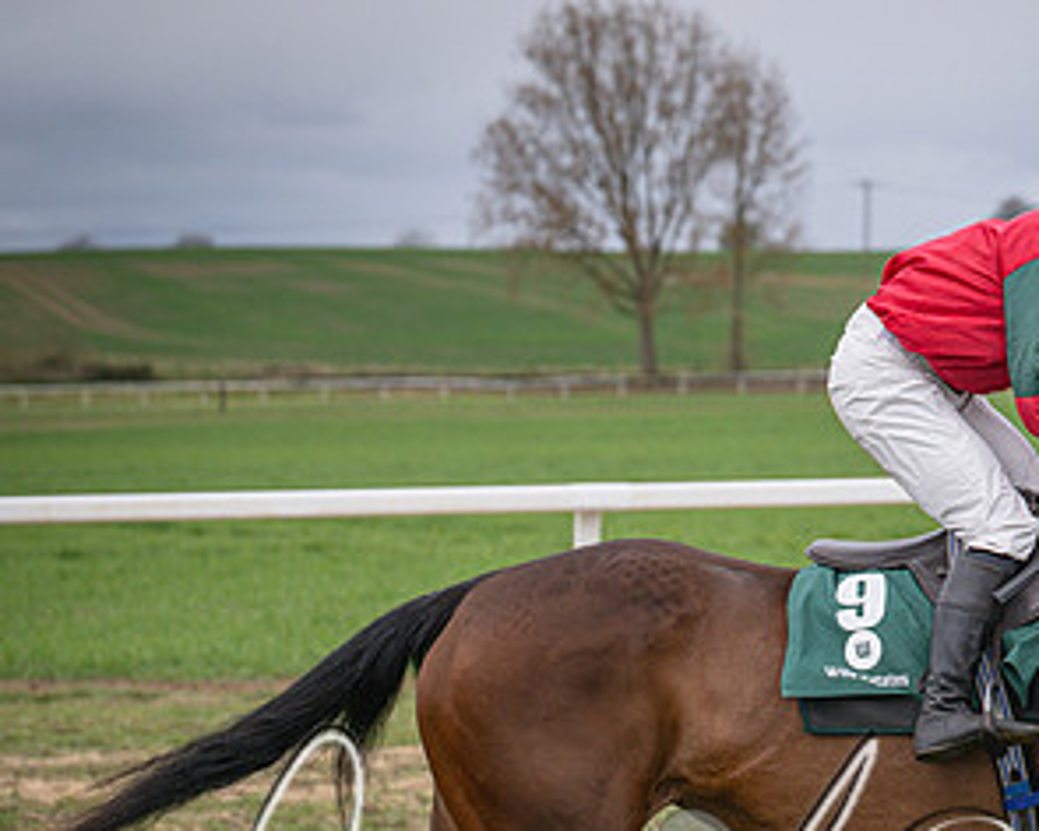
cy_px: 746
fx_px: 5228
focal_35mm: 170
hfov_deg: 11.3
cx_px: 883
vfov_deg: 9.1
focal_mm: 70
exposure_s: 1/1600
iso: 400
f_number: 3.2
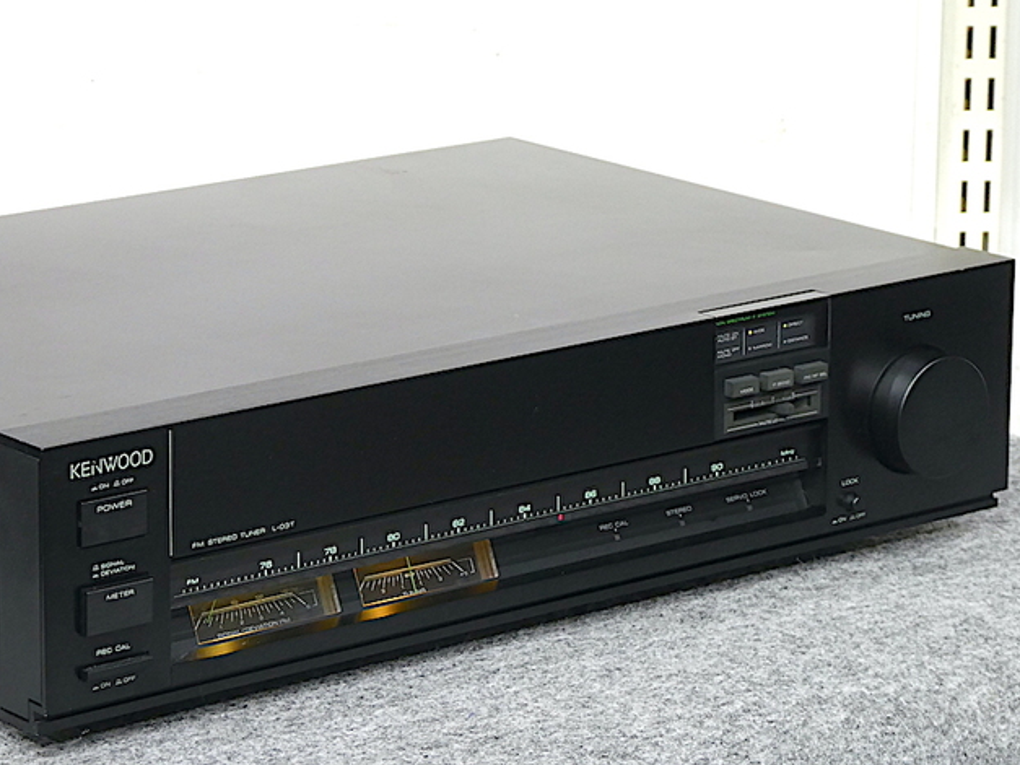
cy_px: 407
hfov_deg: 13.1
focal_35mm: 150
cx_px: 301
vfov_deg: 9.9
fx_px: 4419
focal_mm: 17.5
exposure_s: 1/5
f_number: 5
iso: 200
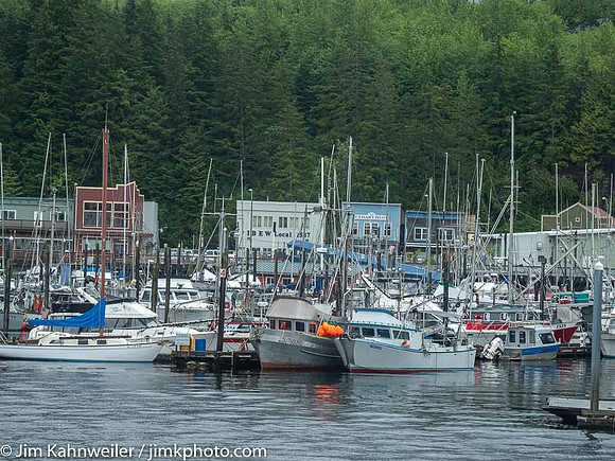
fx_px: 2665
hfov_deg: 13.2
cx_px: 308
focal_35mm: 150
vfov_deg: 9.9
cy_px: 230
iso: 640
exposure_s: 1/320
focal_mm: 75
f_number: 6.3
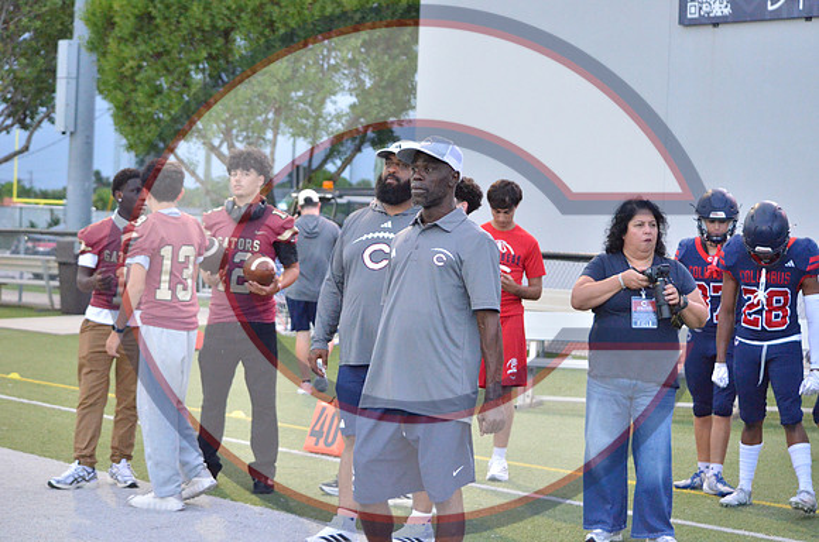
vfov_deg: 15.6
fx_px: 1975
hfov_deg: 23.4
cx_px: 410
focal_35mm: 87
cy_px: 271
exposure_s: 1/500
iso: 4500
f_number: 4.5
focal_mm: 58
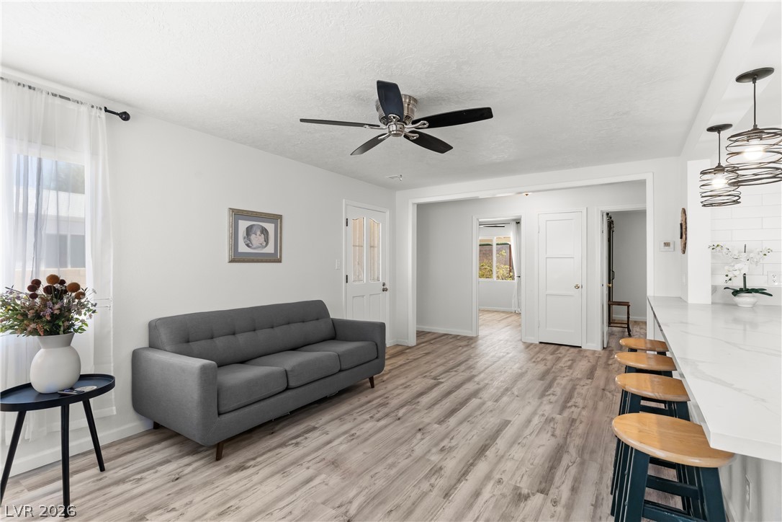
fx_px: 369
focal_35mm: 17
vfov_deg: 70.4
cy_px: 261
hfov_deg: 93.3
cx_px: 391
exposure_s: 1/13
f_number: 8
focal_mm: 17
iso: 320
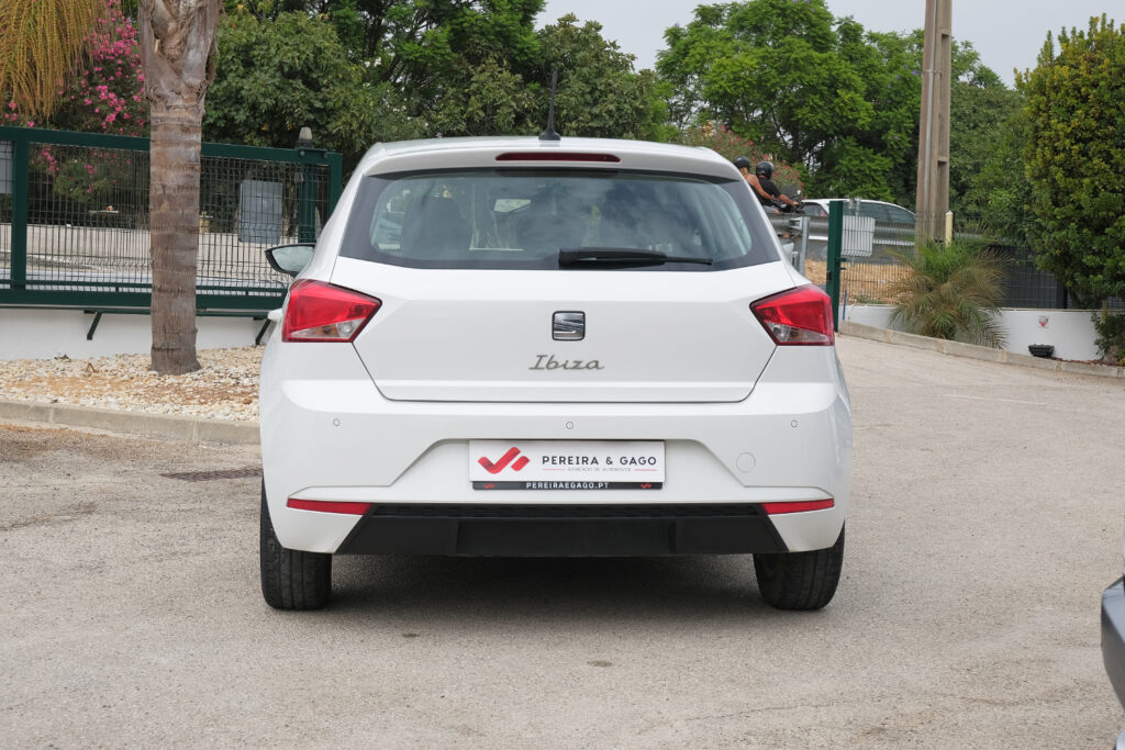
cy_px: 375
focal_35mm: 59
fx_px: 1844
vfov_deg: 23.0
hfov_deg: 33.9
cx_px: 562
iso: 160
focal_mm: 39.6
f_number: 9
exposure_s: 1/250
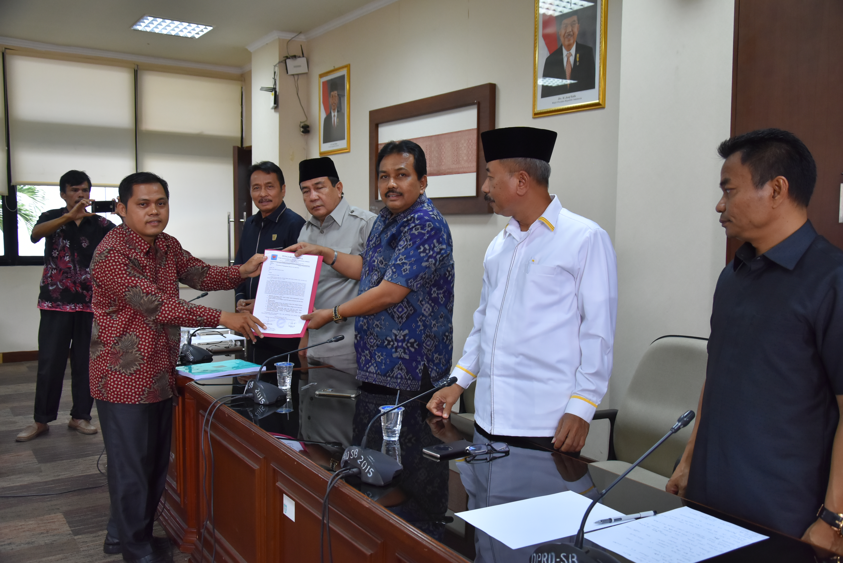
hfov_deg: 57.2
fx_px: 773
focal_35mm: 33
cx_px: 422
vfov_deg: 40.0
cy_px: 282
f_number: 4.8
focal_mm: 22
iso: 800
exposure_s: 1/90
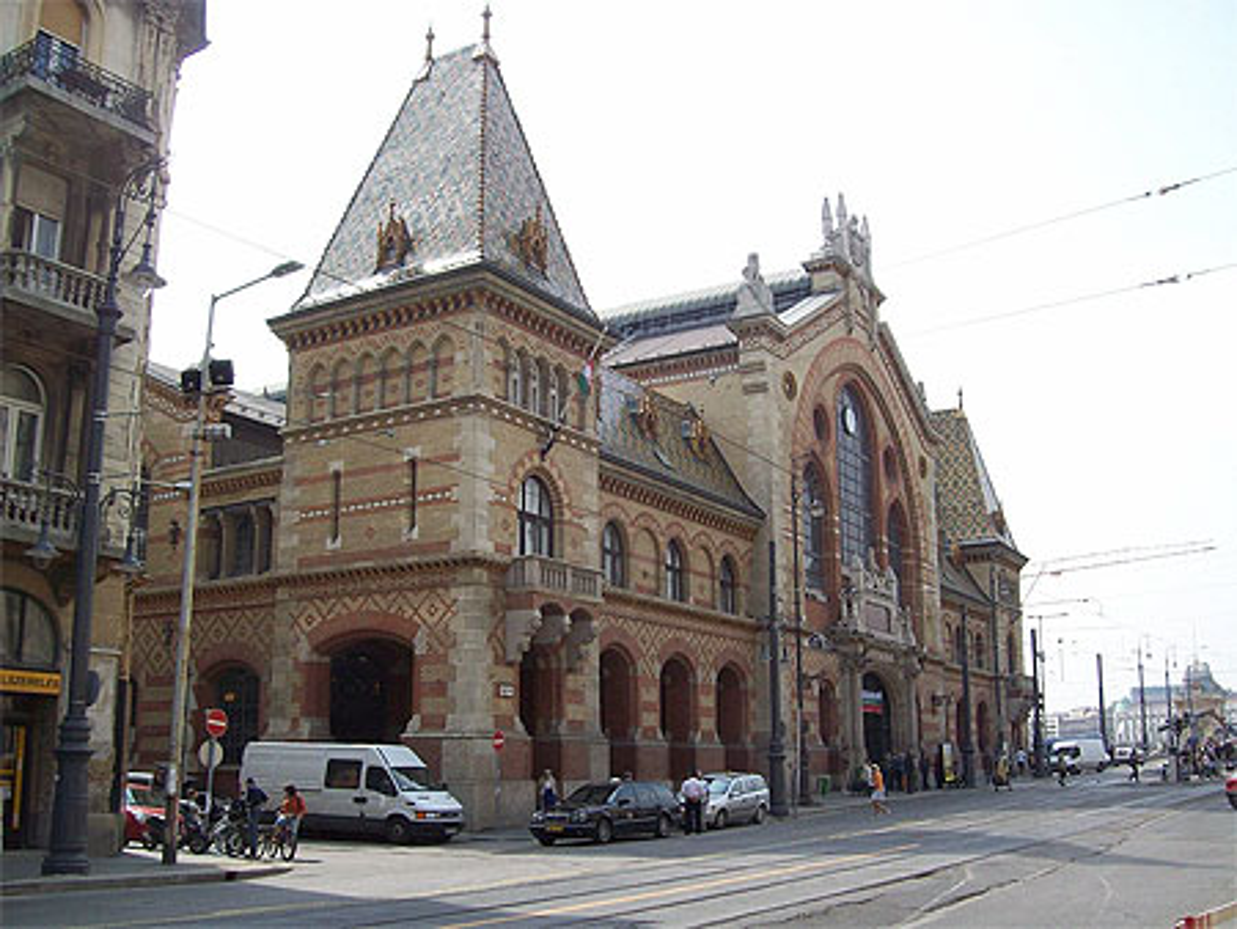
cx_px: 618
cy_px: 464
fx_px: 1287
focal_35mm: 36
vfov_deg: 39.7
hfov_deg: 51.3
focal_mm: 6
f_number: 4.8
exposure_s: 1/351
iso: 80
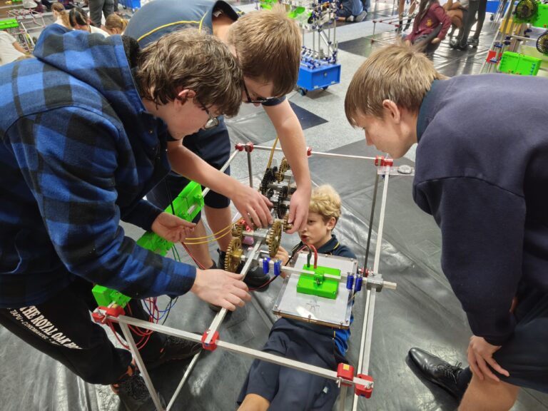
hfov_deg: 73.9
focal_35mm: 23
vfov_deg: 58.9
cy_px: 206
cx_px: 274
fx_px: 364
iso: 1250
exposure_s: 1/25
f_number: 1.7
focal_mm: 5.35
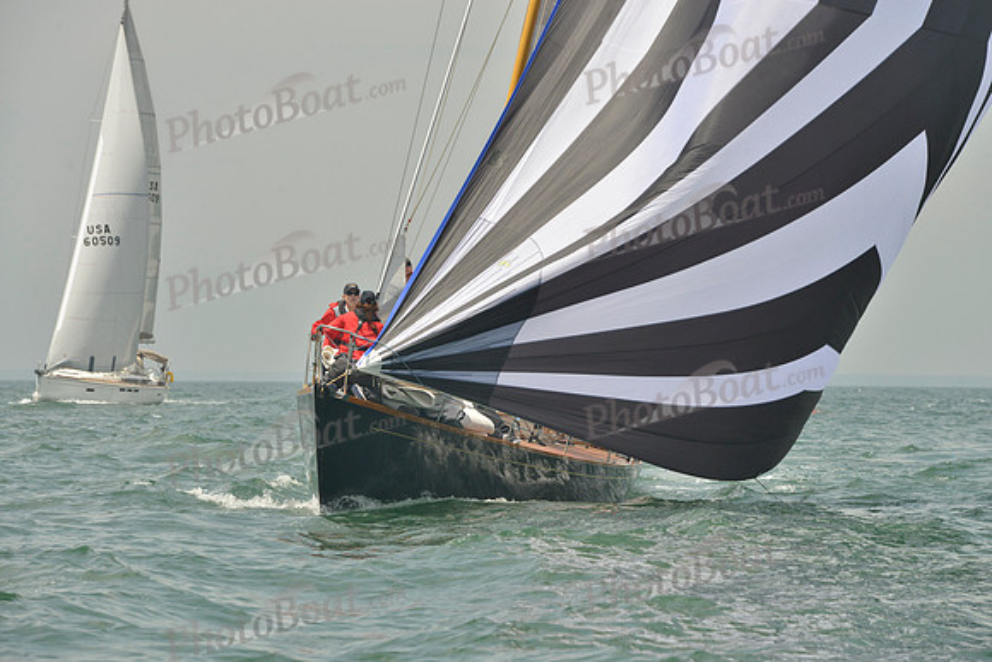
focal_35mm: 170
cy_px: 331
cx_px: 496
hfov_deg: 12.1
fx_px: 4685
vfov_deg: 8.1
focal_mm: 170
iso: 560
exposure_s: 1/1600
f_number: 10
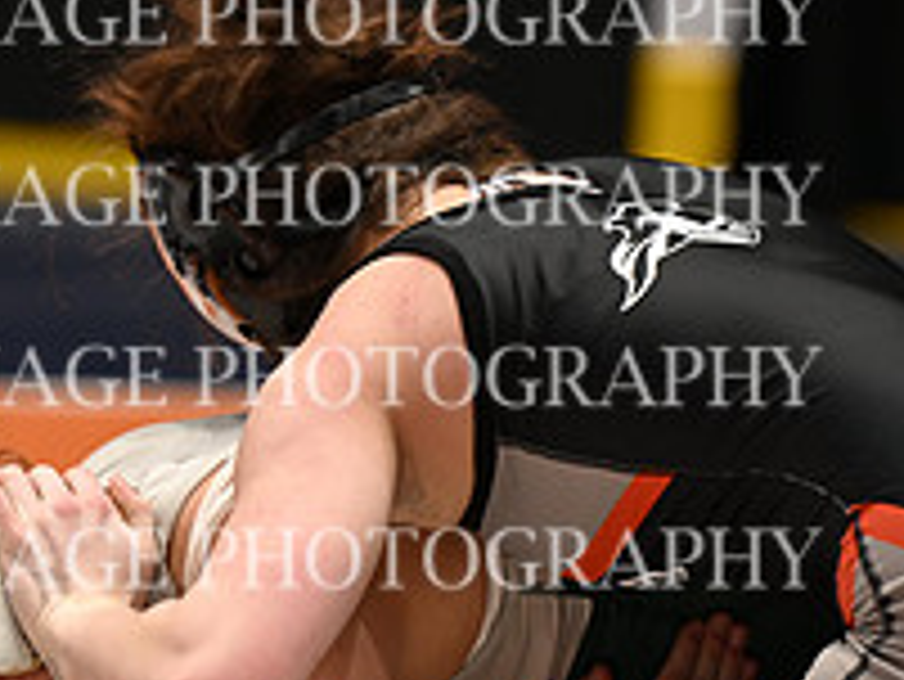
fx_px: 12700
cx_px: 171
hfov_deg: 4.1
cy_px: 286
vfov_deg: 3.1
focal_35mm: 486
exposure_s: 1/120
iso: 360
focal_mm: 175
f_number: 2.8
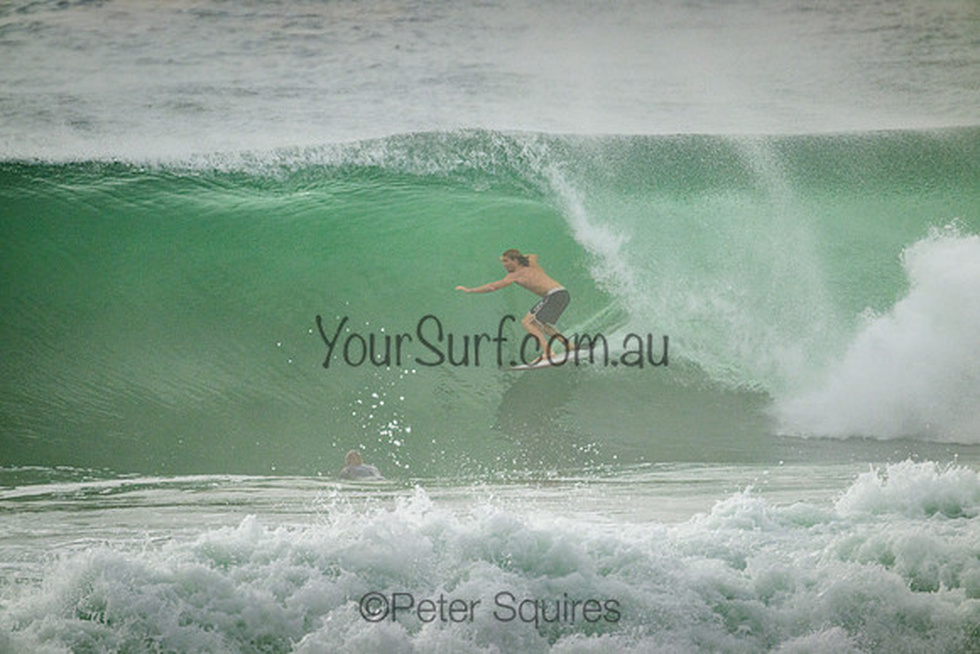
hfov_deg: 2.6
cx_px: 490
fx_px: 21782
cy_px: 327
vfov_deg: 1.7
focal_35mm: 800
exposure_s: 1/2500
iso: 1600
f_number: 11
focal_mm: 800
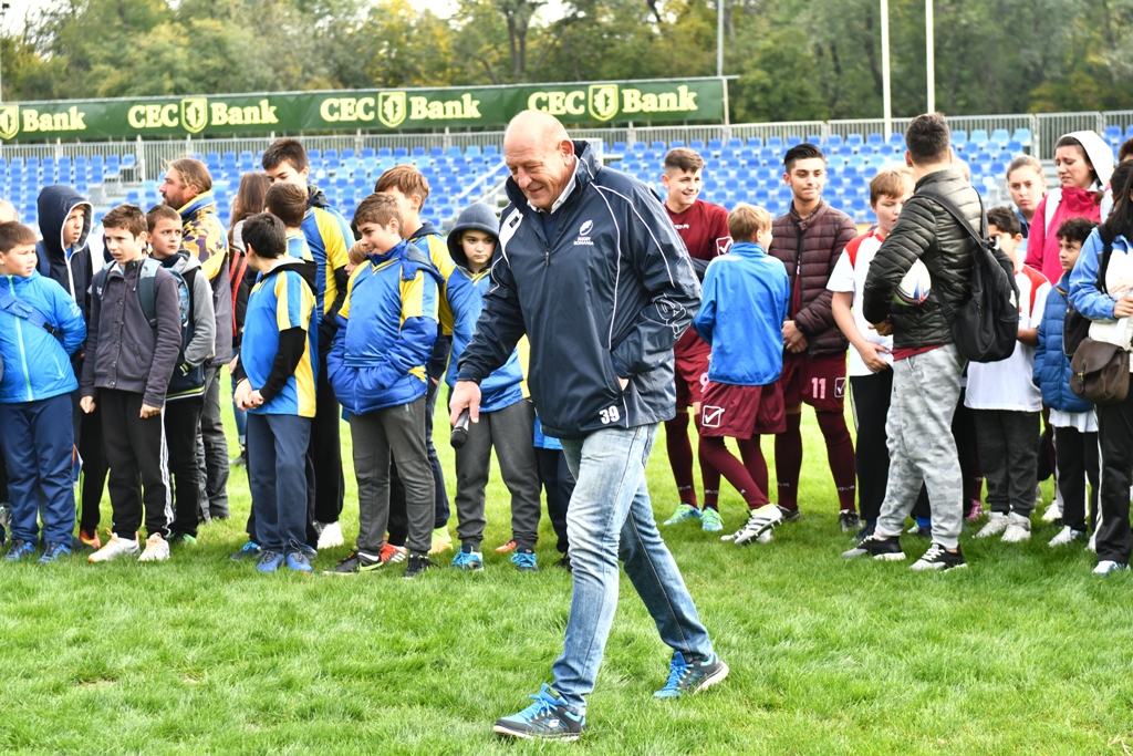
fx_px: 2738
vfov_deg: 15.7
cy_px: 378
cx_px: 566
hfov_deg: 23.4
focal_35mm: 87
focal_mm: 58
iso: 320
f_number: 3.2
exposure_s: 1/640
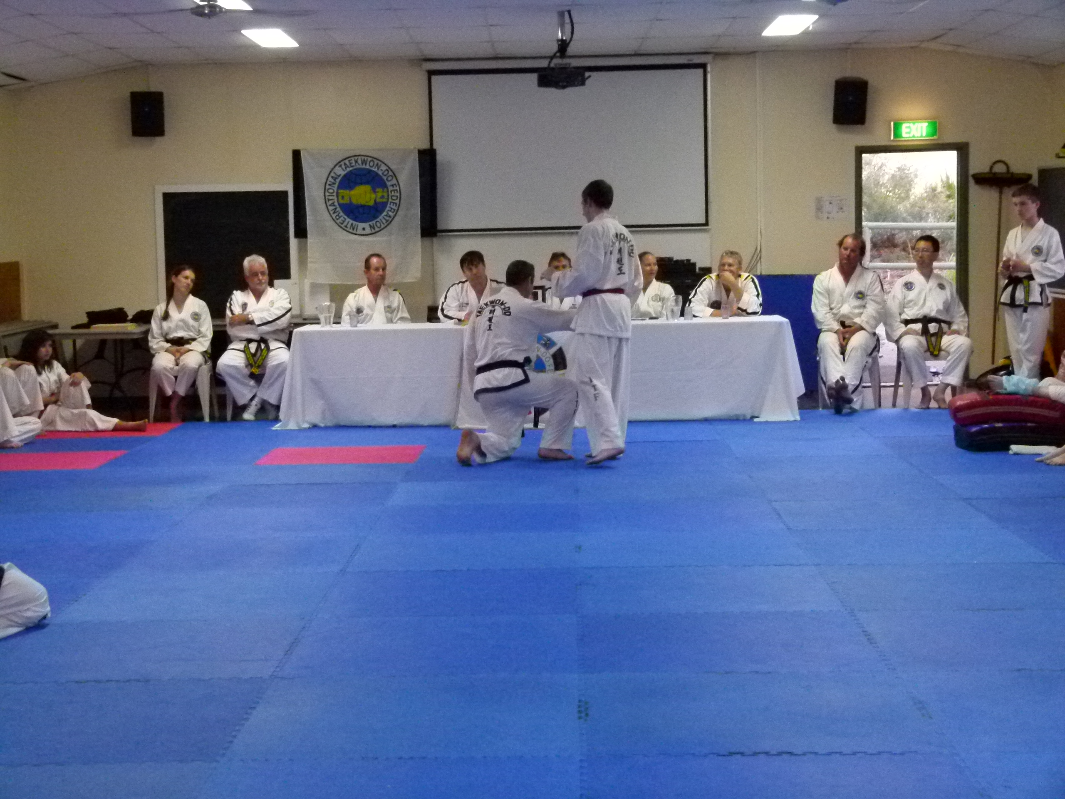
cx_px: 532
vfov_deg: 23.3
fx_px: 1938
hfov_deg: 30.7
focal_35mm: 63
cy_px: 400
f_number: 3.3
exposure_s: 1/50
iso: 800
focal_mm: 11.3
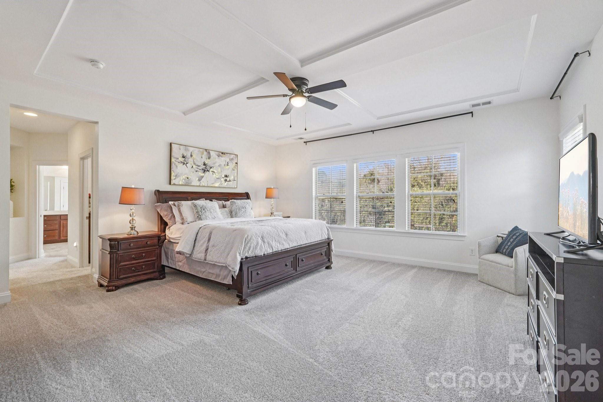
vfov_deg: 77.3
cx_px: 302
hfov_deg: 100.4
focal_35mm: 15
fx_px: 251
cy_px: 201
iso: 400
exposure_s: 1/20
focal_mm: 10
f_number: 8
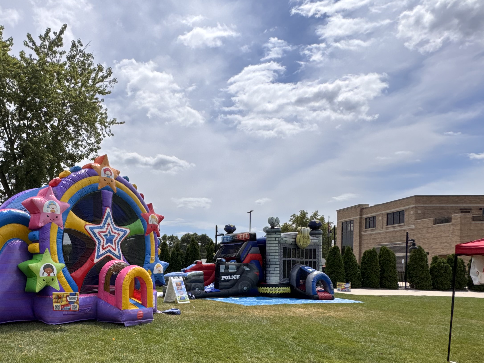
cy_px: 269
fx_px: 364
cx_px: 100
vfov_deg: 51.0
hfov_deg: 61.9
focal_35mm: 26
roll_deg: -2.1
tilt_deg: -1.0
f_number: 2.2
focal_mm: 2.22
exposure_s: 1/2874
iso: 50
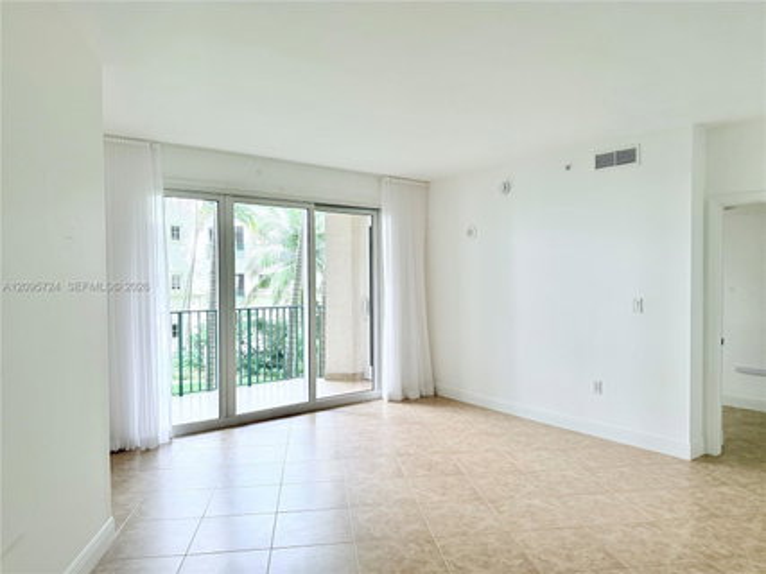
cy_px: 287
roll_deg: +0.5
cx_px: 383
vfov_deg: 56.8
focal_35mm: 24
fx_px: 531
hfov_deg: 71.6
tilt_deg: -1.4
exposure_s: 1/218
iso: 200
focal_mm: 6.76
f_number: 1.78
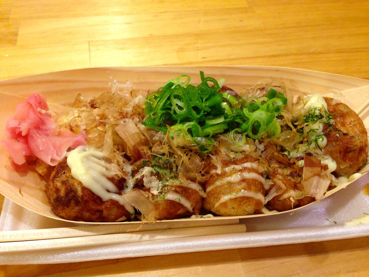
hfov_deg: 55.4
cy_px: 138
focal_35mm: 33
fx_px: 352
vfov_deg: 42.9
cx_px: 184
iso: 125
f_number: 2.4
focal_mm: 4.13
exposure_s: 1/20
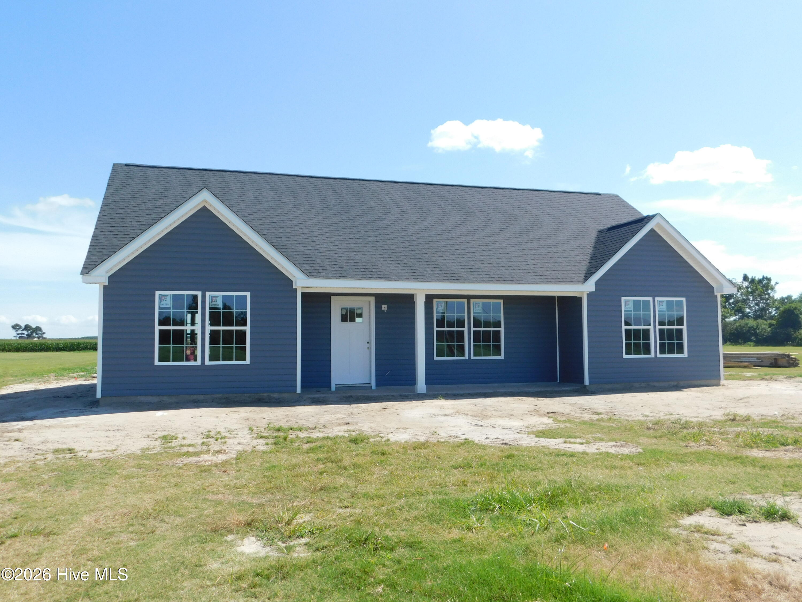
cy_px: 301
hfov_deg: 60.0
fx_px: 695
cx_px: 401
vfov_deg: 46.8
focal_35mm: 30
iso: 125
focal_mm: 5.3
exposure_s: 1/1000
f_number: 3.2
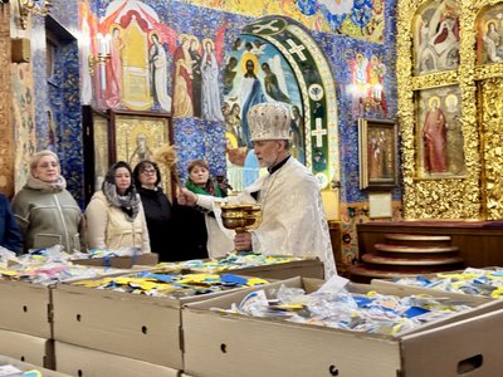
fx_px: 697
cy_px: 188
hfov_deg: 39.7
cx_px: 252
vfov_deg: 30.3
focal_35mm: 48
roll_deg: +0.9
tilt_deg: +1.8
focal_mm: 6.76
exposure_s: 1/50
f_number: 1.78
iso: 250
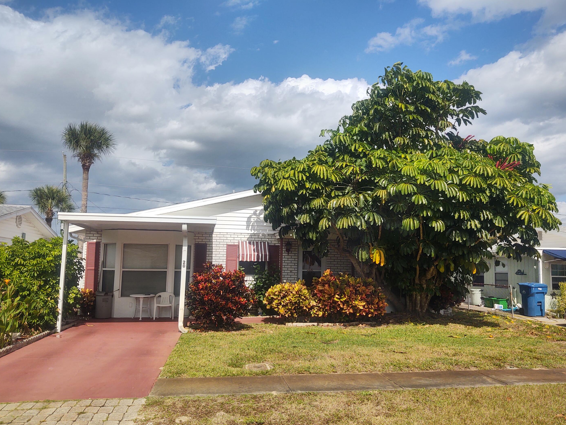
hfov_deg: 61.6
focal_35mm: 29
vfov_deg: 48.2
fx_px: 474
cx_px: 292
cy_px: 228
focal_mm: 4.75
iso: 100
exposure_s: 1/6263
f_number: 1.7
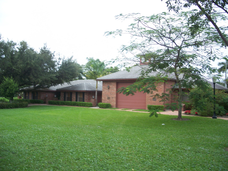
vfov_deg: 38.7
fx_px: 244
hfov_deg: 50.1
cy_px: 86
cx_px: 114
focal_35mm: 37
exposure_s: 1/40
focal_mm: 7.8
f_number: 2.8
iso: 64
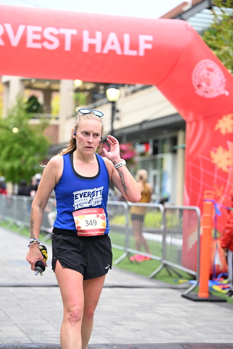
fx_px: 786
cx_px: 116
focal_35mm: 81
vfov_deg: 25.1
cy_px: 174
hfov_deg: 16.9
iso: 1250
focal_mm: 81
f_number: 2.8
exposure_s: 1/1600
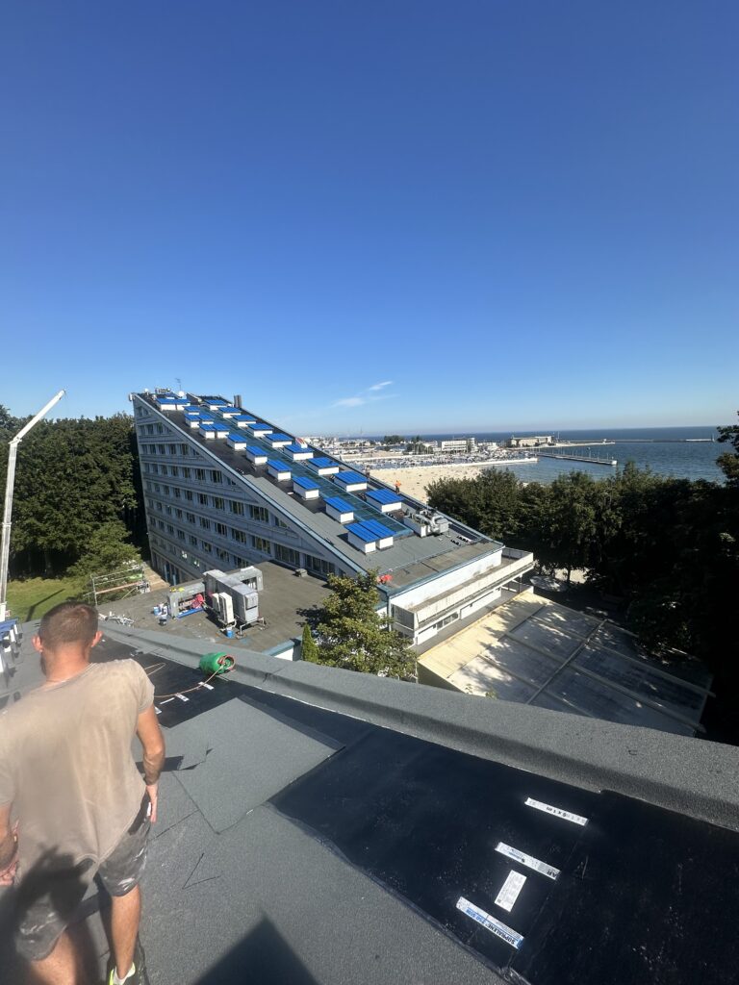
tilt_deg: -8.2
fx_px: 399
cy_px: 492
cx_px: 370
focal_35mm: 14
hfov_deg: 85.7
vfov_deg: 102.1
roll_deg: +1.0
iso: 50
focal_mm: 2.22
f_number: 2.2
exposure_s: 1/2882
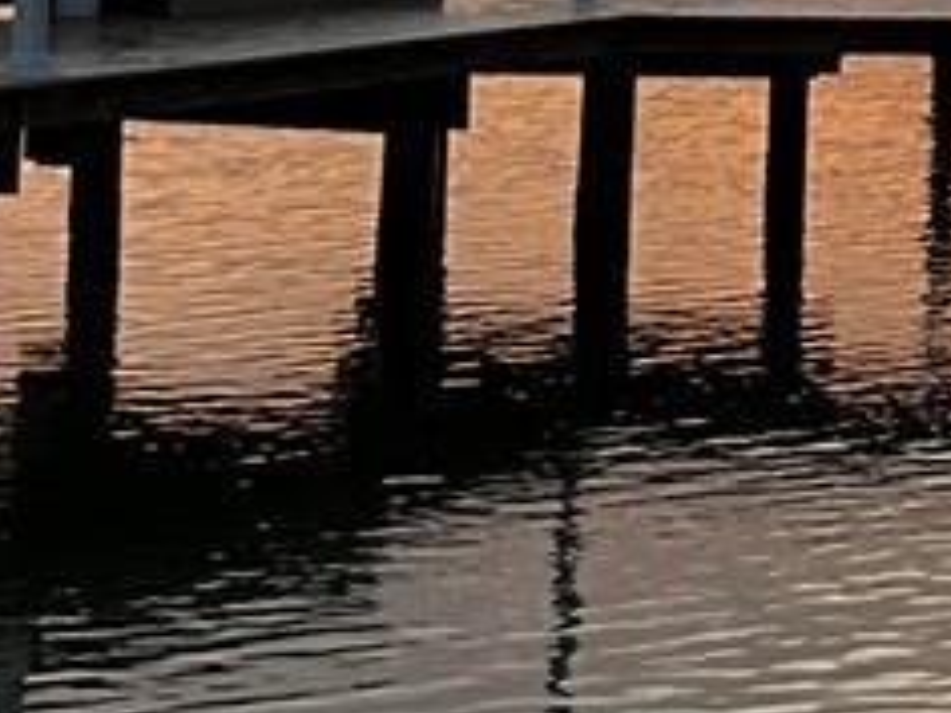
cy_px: -459
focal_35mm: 197
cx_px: 2188
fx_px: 5412
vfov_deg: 7.4
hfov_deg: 9.1
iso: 25
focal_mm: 3
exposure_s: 1/792
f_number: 1.8
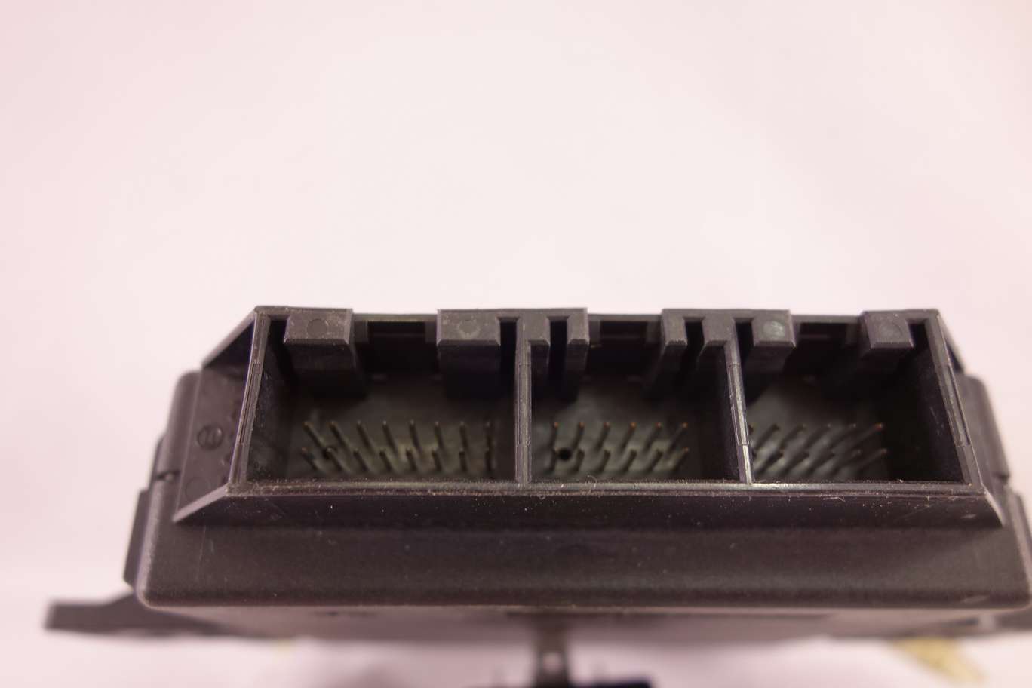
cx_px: 516
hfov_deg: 65.5
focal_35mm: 28
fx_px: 803
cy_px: 344
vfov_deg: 46.4
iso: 200
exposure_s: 1/30
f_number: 3.2
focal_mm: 10.4
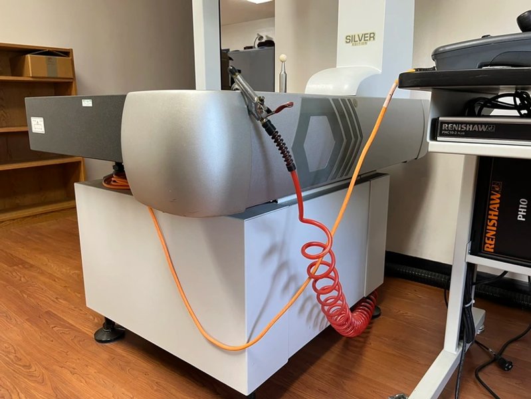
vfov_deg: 53.1
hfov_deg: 67.3
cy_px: 200
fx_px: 399
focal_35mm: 26
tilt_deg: -12.1
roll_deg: +0.0
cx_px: 266
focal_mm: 5.1
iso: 100
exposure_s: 1/60
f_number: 1.6
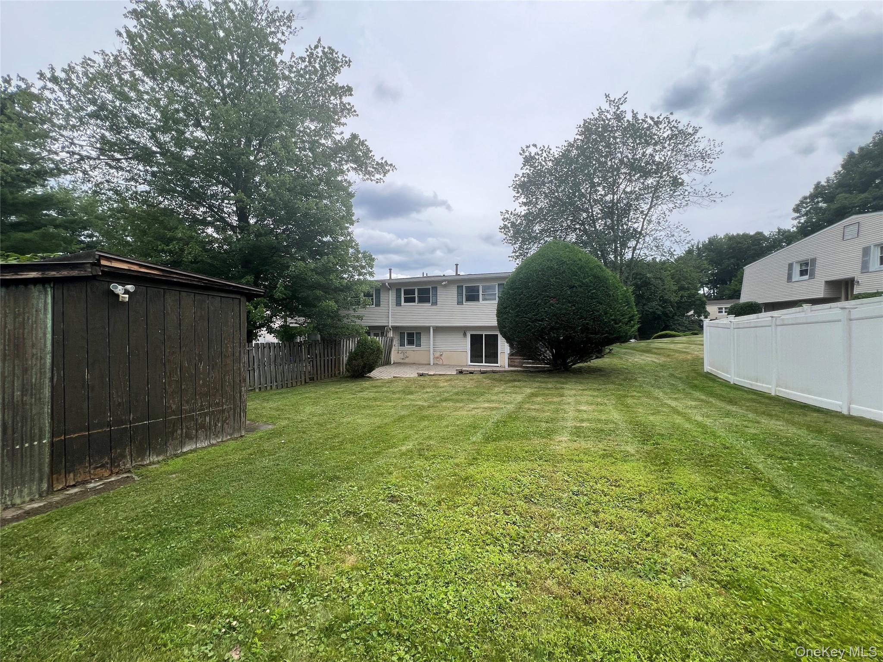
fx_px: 332
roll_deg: +0.1
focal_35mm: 13
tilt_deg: -0.6
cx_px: 442
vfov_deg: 89.9
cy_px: 331
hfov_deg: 106.2
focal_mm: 1.57
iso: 32
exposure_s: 1/1014
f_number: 1.8
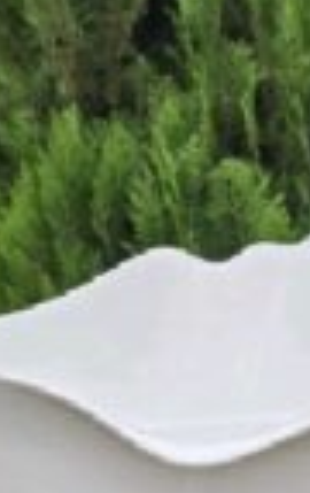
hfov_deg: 19.2
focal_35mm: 68
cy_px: 314
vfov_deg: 30.0
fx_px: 915
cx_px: 196
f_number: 1.7
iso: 25
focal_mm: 6.3
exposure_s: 1/182
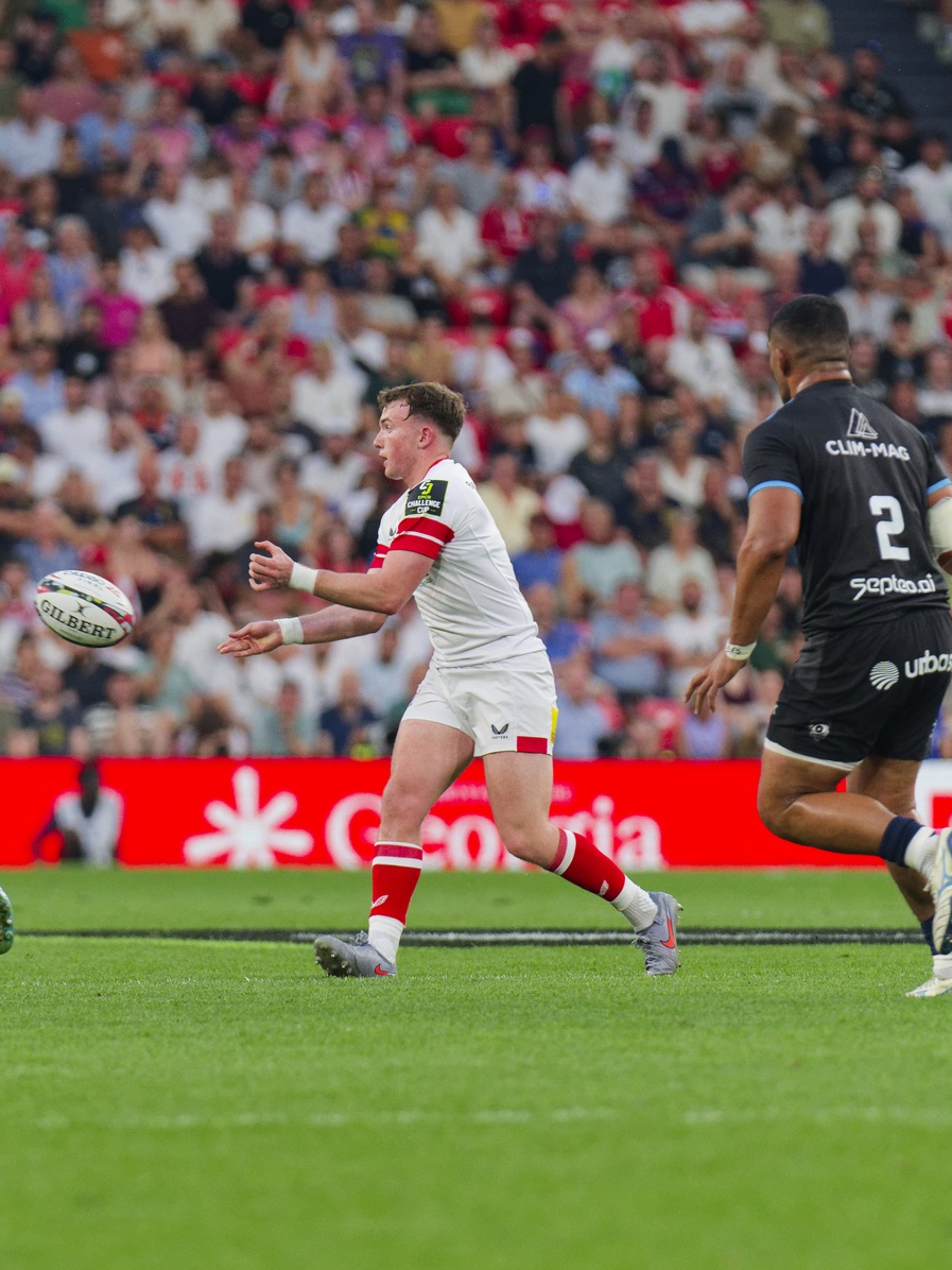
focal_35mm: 521
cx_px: 322
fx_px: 19105
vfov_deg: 3.8
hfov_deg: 2.9
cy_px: 634
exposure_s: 1/1250
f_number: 2.8
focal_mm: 240
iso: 1000
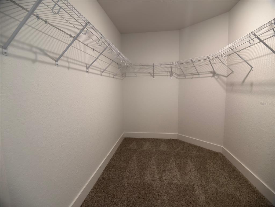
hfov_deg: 71.6
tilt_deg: -7.5
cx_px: 138
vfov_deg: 56.8
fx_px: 191
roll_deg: +1.3
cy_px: 104
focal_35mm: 24
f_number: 1.78
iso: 125
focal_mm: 6.76
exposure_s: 1/60
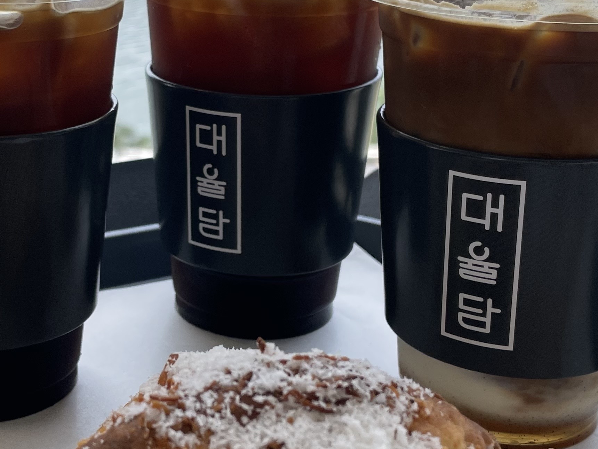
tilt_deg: -16.3
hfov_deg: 31.4
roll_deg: -1.6
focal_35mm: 61
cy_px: 165
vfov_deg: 24.0
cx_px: 183
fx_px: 1054
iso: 32
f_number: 1.6
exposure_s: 1/790
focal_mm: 4.2
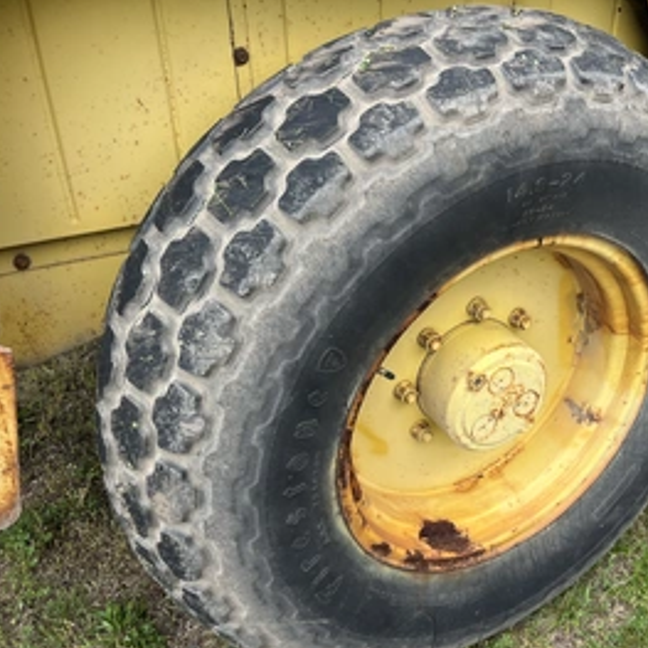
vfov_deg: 47.2
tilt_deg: -42.0
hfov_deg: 46.1
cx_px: 456
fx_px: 741
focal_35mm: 35
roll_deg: -10.0
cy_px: 325
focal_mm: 5.1
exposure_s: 1/571
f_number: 1.6
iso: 50
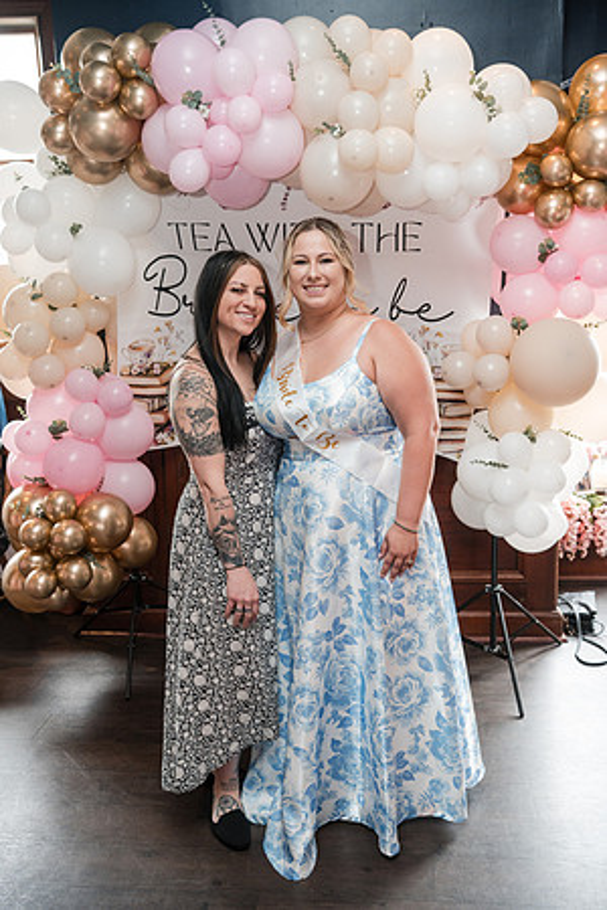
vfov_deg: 54.4
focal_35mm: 35
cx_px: 304
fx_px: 885
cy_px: 455
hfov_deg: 37.9
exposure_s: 1/250
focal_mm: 35
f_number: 4
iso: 2500
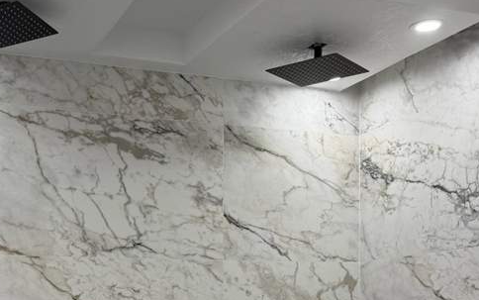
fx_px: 731
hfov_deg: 35.7
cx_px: 143
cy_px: 332
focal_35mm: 56
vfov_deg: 21.9
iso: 80
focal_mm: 6.76
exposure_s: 1/161
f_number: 1.78
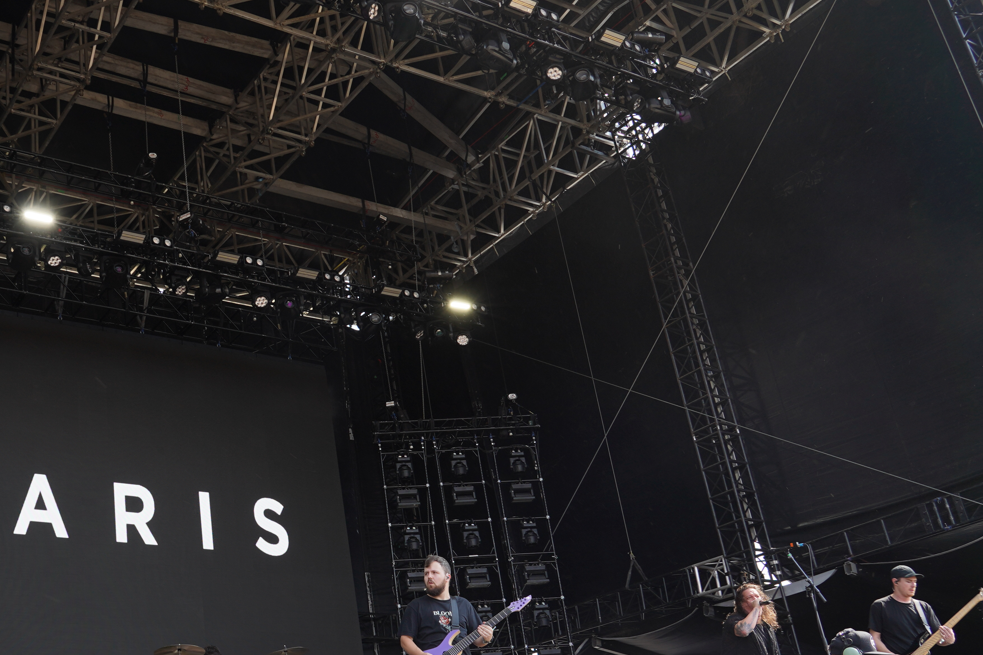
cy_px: 419
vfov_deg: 32.4
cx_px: 185
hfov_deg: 44.9
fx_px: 1119
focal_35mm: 41
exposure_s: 1/100
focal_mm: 24
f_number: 7.1
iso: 100
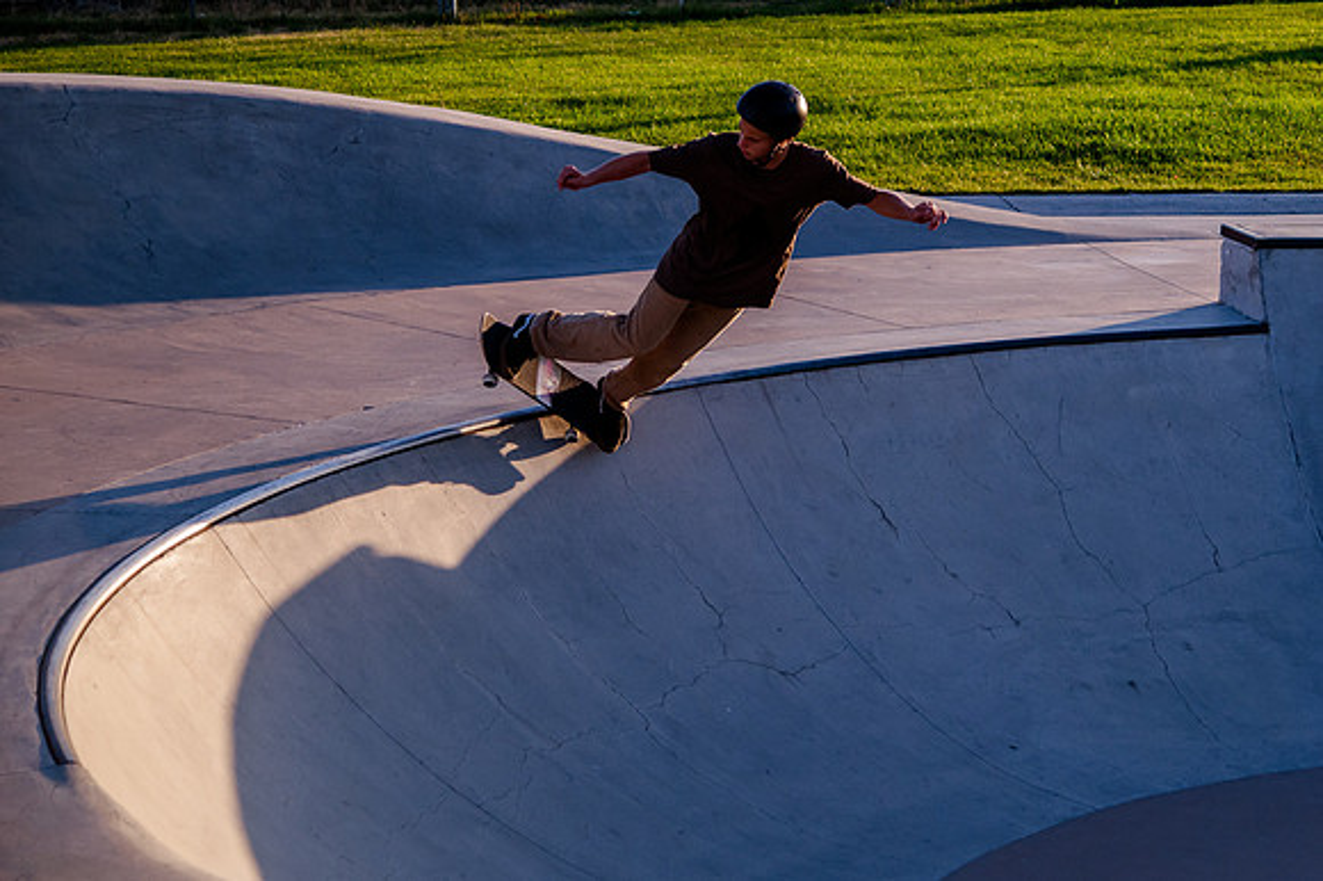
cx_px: 952
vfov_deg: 13.9
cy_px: 247
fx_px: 3610
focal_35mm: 98
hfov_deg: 20.6
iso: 1000
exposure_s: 1/3200
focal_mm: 65
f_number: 4
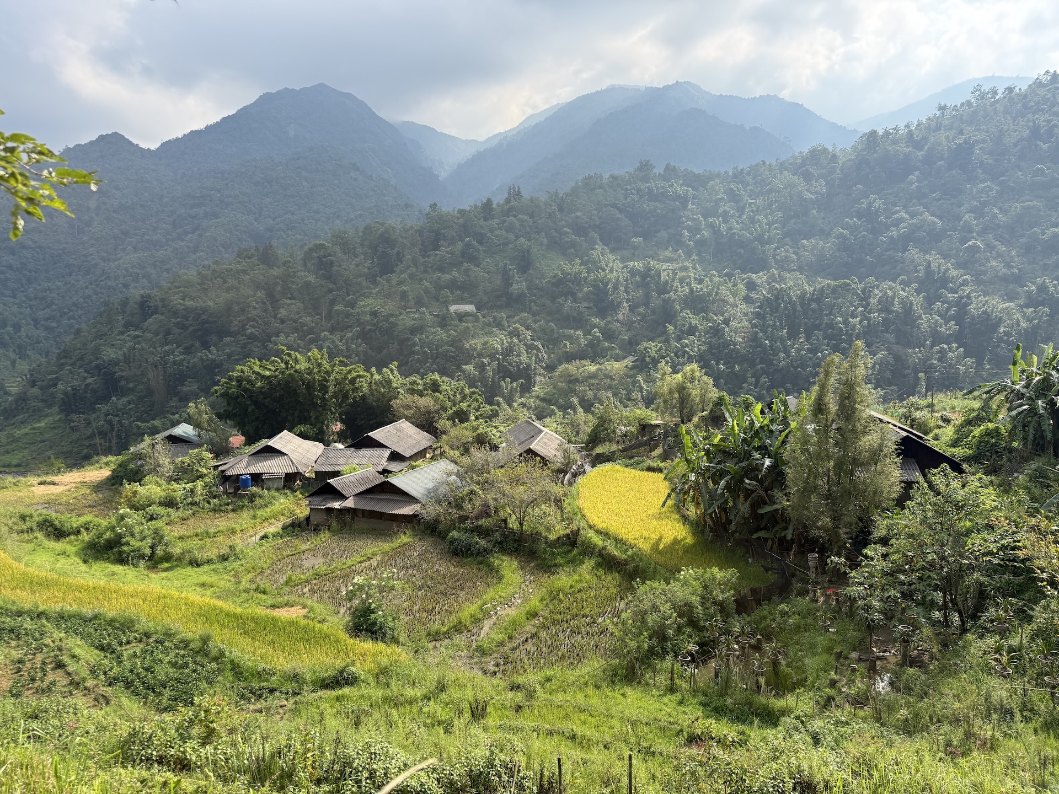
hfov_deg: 71.6
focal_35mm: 24
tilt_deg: -5.6
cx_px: 530
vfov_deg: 56.8
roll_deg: -0.1
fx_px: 734
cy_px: 397
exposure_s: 1/2232
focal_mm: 6.76
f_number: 1.78
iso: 100
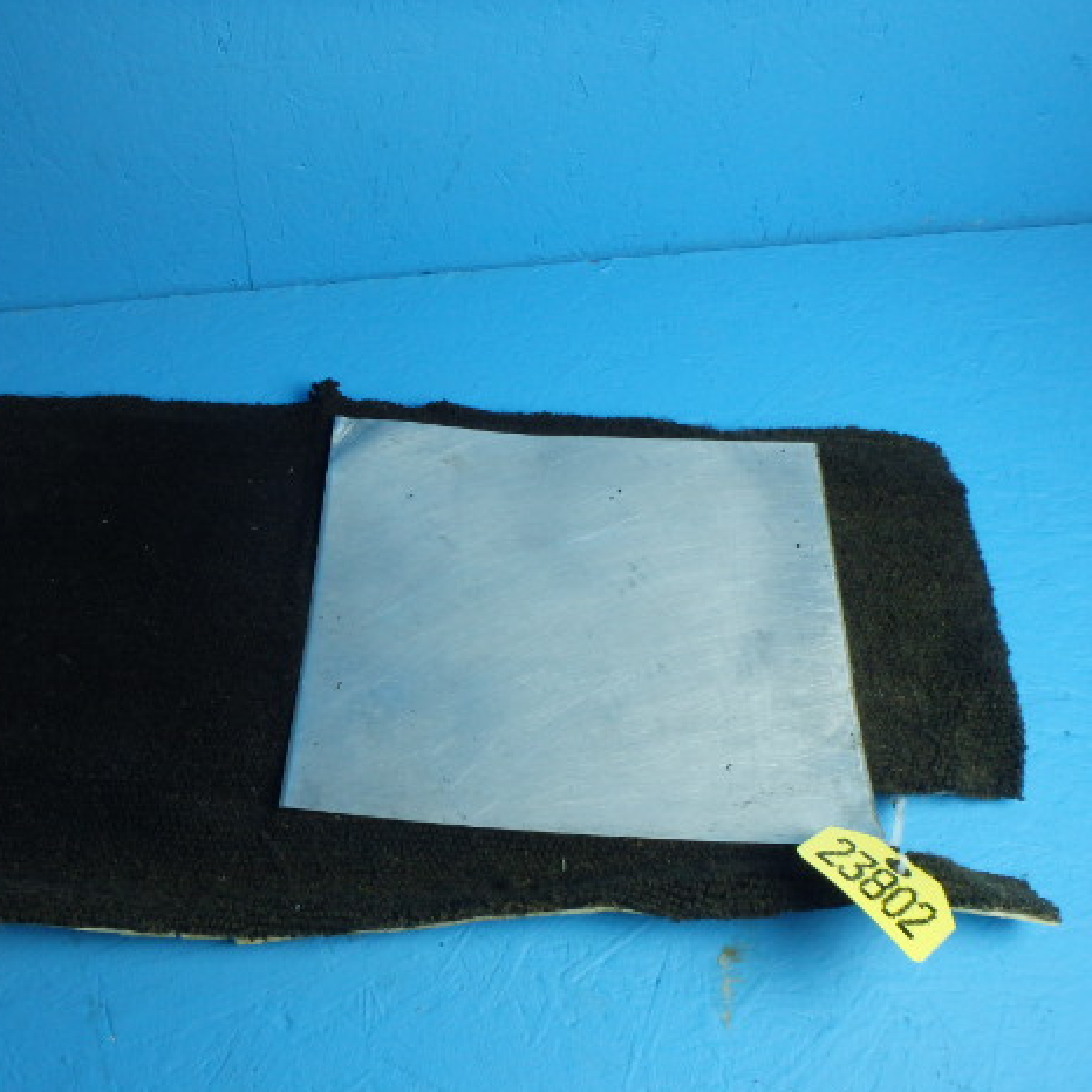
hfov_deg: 47.8
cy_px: 560
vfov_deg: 48.4
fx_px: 1213
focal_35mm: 34
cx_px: 380
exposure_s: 1/60
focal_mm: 5
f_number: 3.9
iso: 200
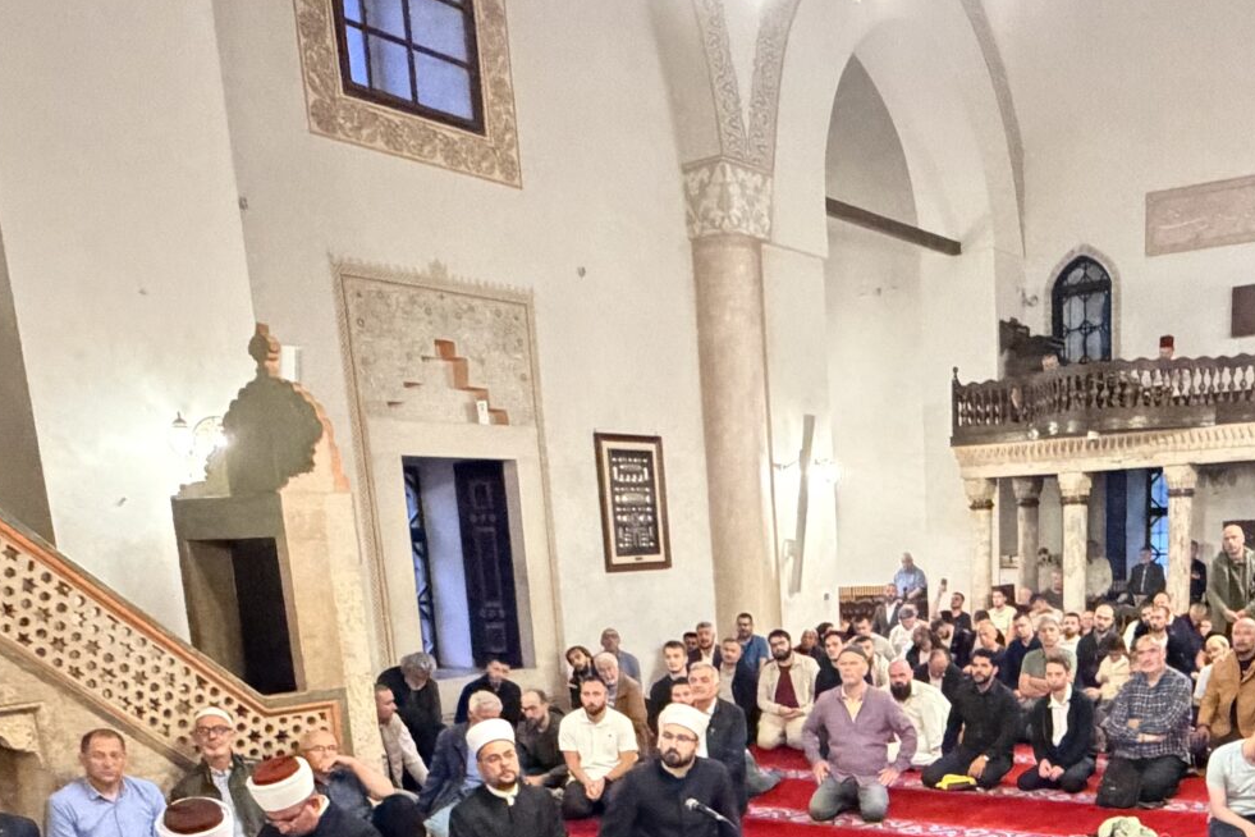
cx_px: 883
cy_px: 846
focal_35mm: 38
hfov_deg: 49.4
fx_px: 1325
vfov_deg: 32.2
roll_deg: +1.8
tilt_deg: -12.5
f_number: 2.2
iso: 1600
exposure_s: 1/33
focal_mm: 2.22
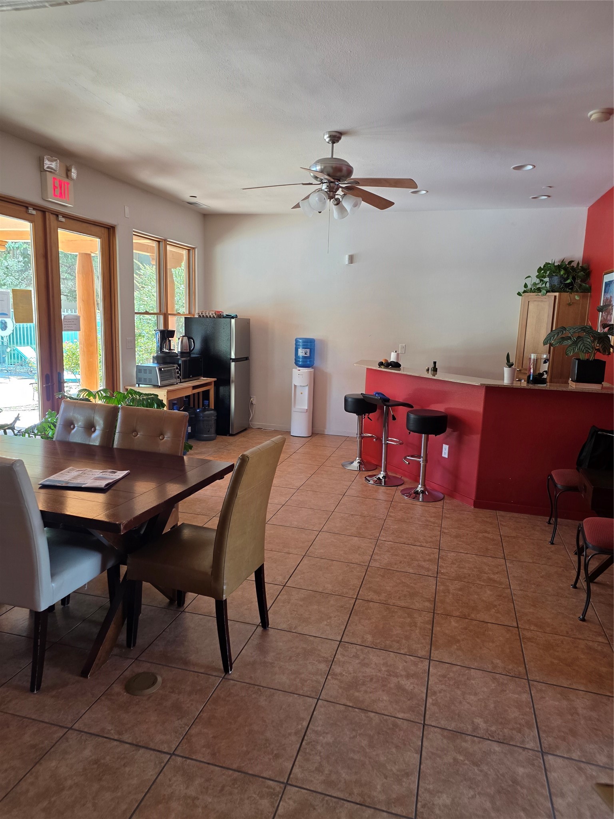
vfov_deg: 73.9
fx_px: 544
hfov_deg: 58.9
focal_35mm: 23
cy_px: 410
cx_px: 307
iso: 160
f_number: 1.7
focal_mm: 6.25
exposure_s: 1/120
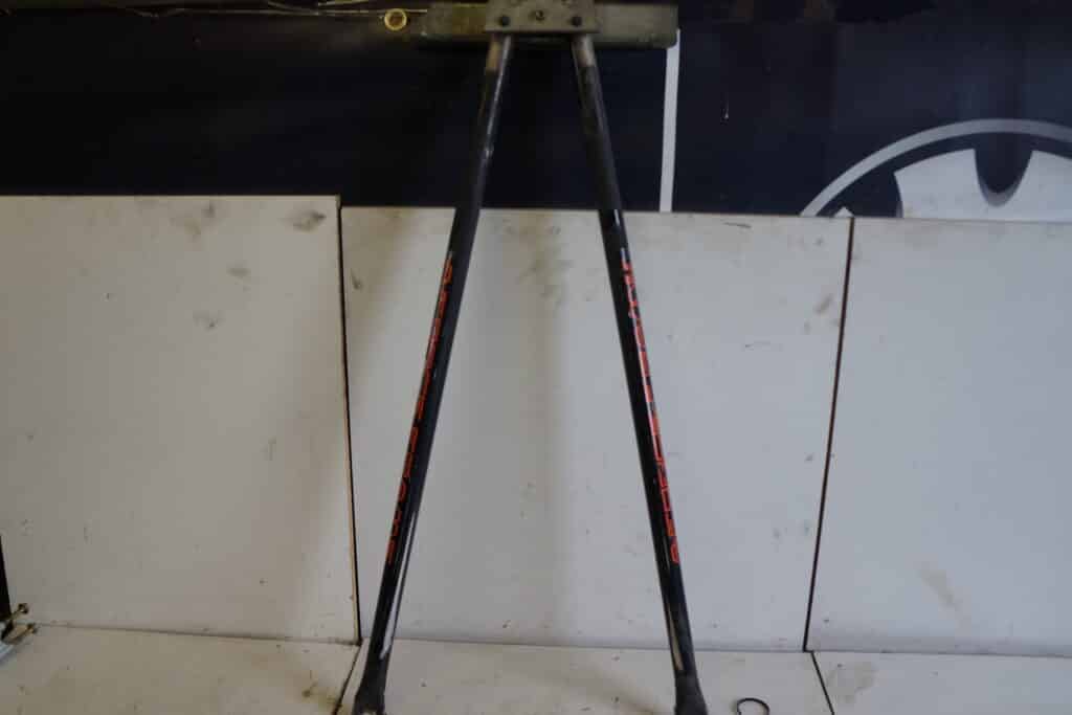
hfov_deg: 64.5
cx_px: 536
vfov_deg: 45.7
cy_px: 358
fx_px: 849
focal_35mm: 28
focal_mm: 19
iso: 500
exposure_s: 1/60
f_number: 4.5
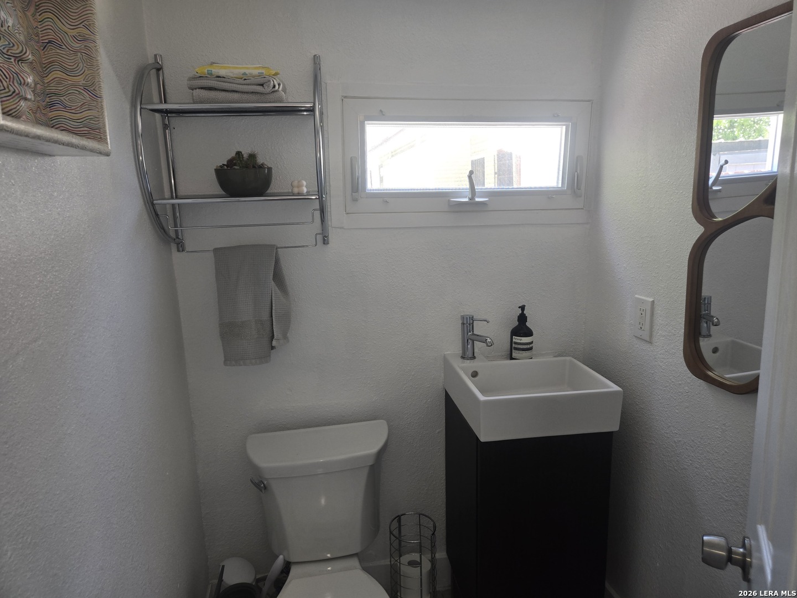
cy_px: 299
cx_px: 398
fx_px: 530
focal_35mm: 23
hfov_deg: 73.9
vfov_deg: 58.9
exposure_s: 1/60
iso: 80
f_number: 1.8
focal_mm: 5.4
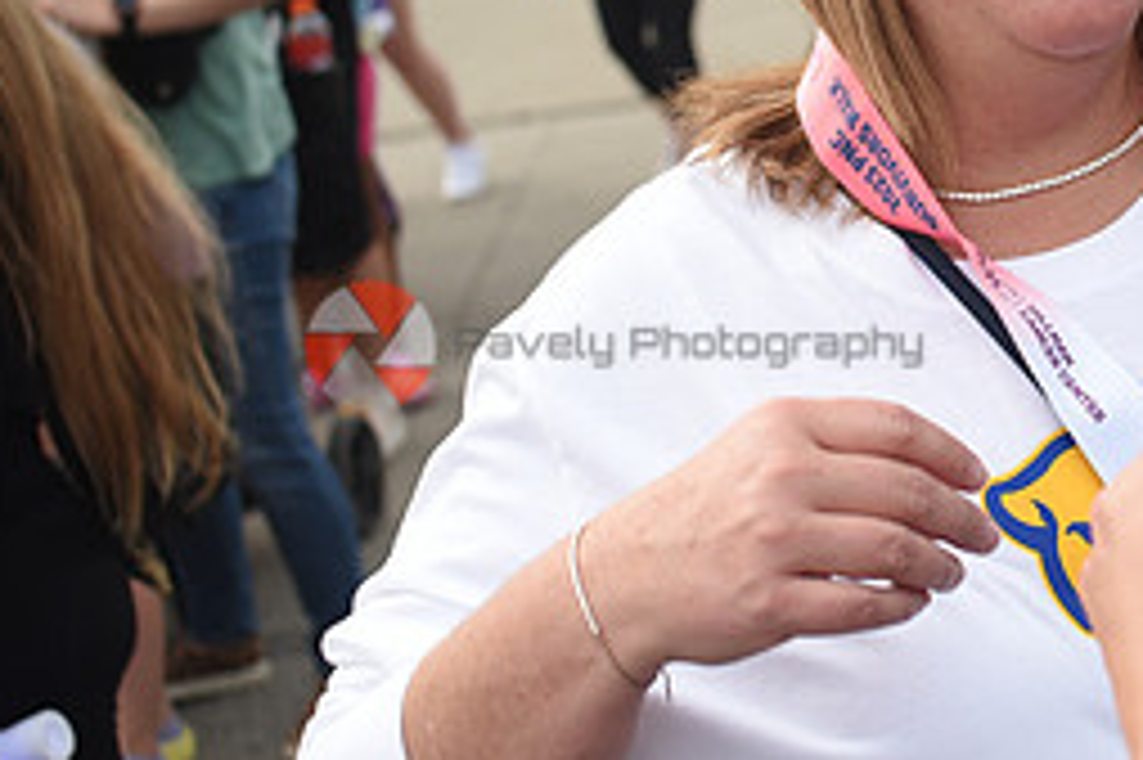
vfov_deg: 17.0
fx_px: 2538
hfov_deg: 24.4
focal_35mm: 80
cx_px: 1098
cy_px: 196
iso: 640
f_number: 5
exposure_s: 1/400
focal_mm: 35
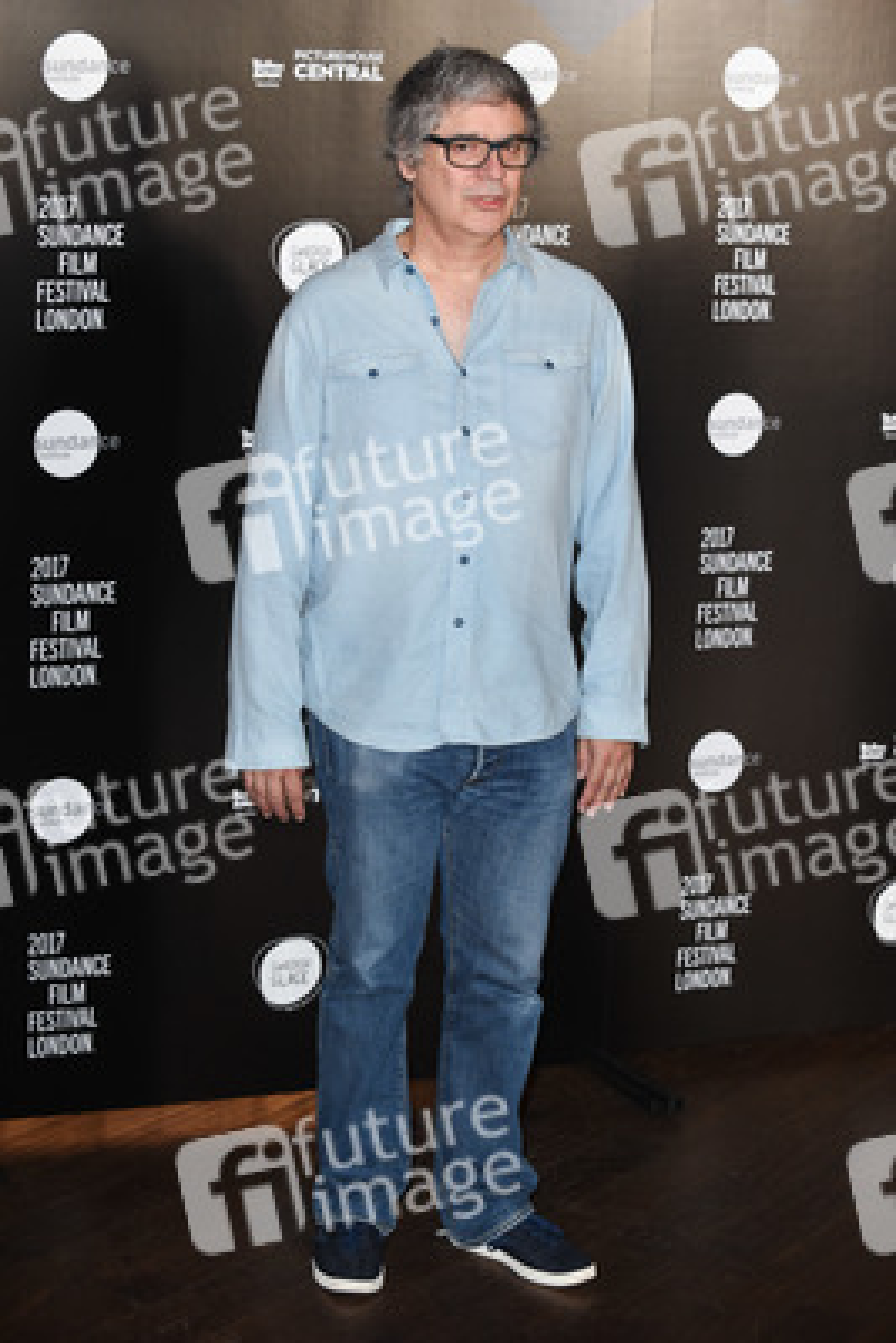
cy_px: 672
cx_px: 448
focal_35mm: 80
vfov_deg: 25.4
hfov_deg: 17.1
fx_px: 2984
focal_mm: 80
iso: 1600
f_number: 4
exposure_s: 1/250
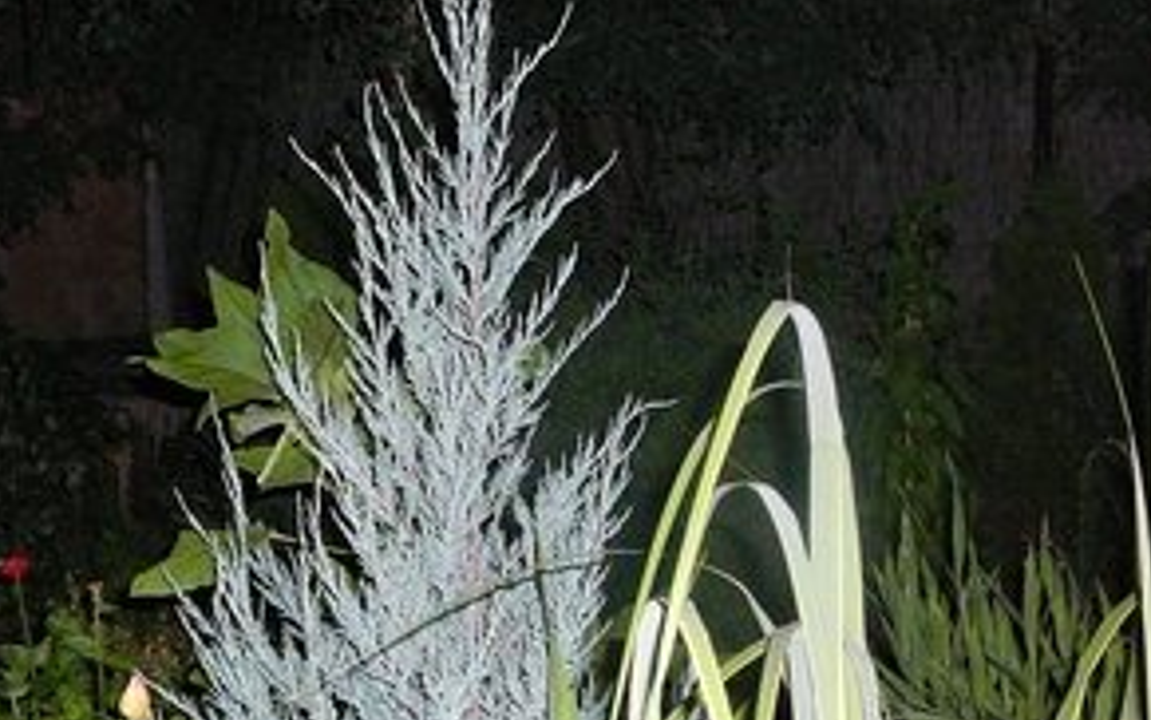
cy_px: 487
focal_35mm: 56
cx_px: 403
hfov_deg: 36.0
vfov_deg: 23.0
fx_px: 1757
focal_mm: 5.2
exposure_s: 1/30
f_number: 2.8
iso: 320
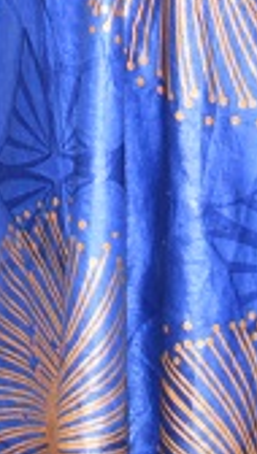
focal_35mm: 448
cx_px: 24
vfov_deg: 4.7
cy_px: -403
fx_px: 5406
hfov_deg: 2.7
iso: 800
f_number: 5.3
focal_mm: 48
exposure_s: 1/200
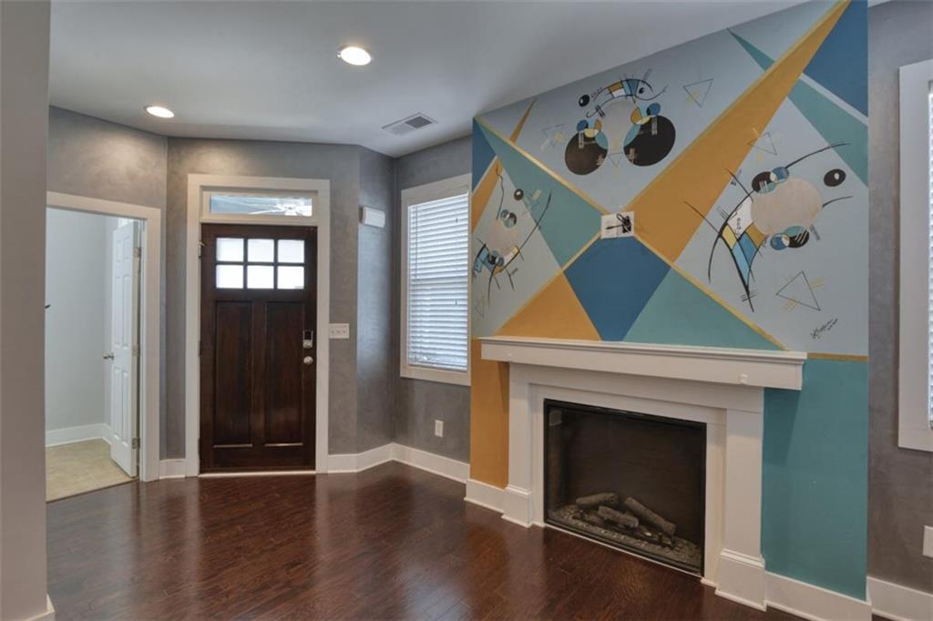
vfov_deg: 73.7
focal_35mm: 16
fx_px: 415
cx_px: 466
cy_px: 310
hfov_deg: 96.8
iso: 100
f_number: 8
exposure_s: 1/3
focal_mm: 16
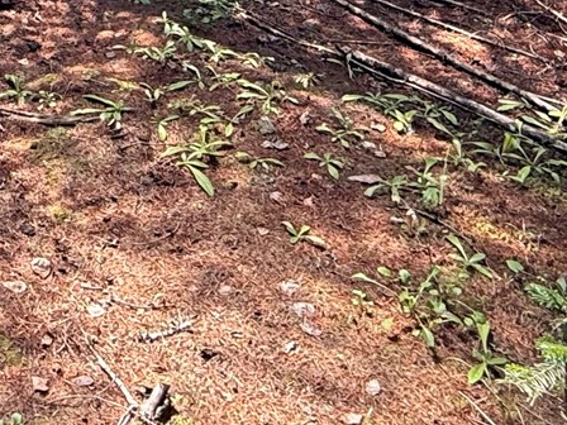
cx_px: -42
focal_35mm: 64
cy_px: -305
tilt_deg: -2.0
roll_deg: -0.4
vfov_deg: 18.6
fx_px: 1048
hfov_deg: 27.9
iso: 80
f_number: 2.2
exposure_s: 1/99
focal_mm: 2.22
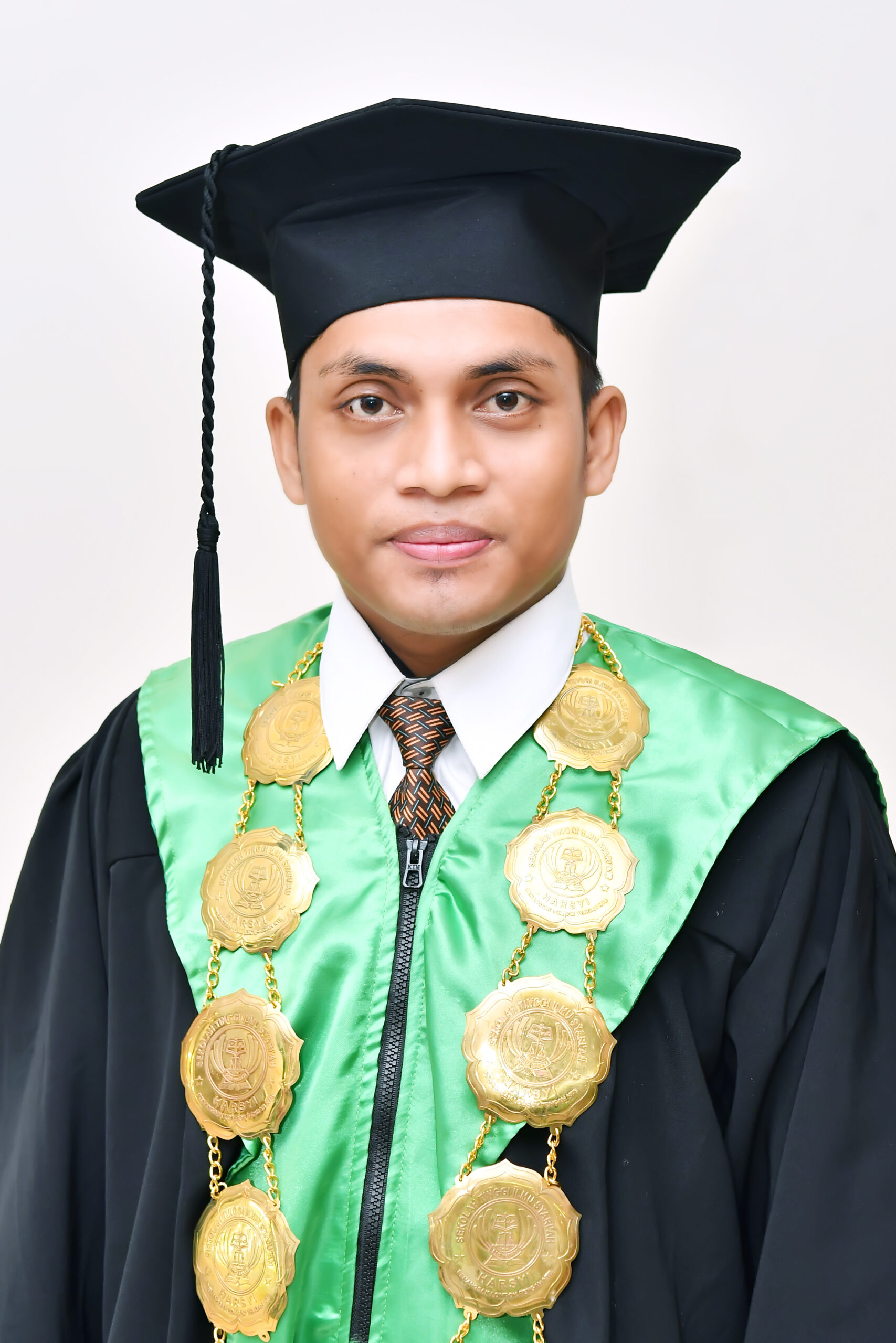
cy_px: 672
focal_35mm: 67
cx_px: 448
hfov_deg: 20.3
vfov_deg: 30.1
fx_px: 2501
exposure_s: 1/80
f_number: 5
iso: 800
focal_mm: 45
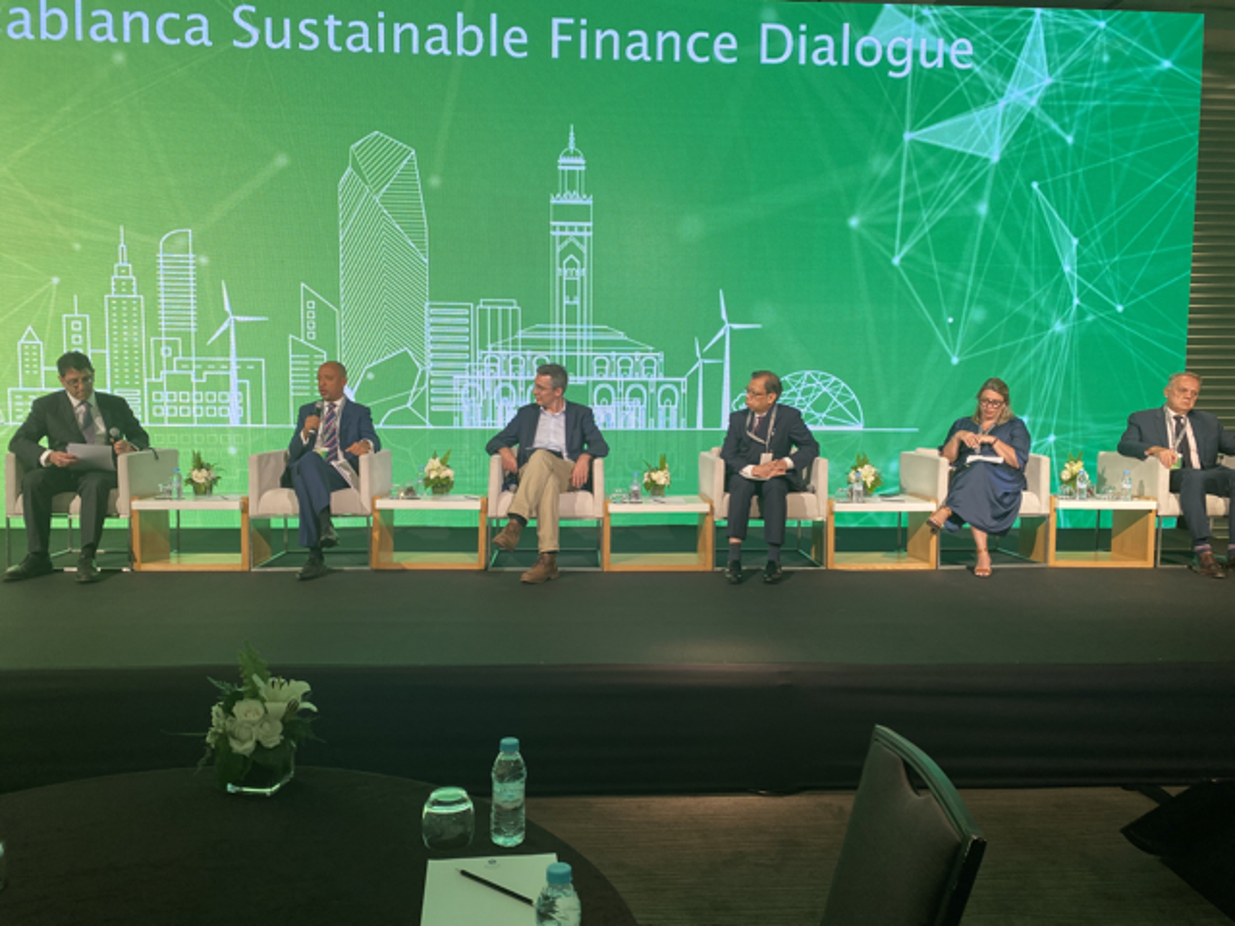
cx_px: 618
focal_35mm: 26
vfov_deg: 53.1
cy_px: 463
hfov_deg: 67.3
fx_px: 928
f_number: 1.8
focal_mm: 4.25
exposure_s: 1/100
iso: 64
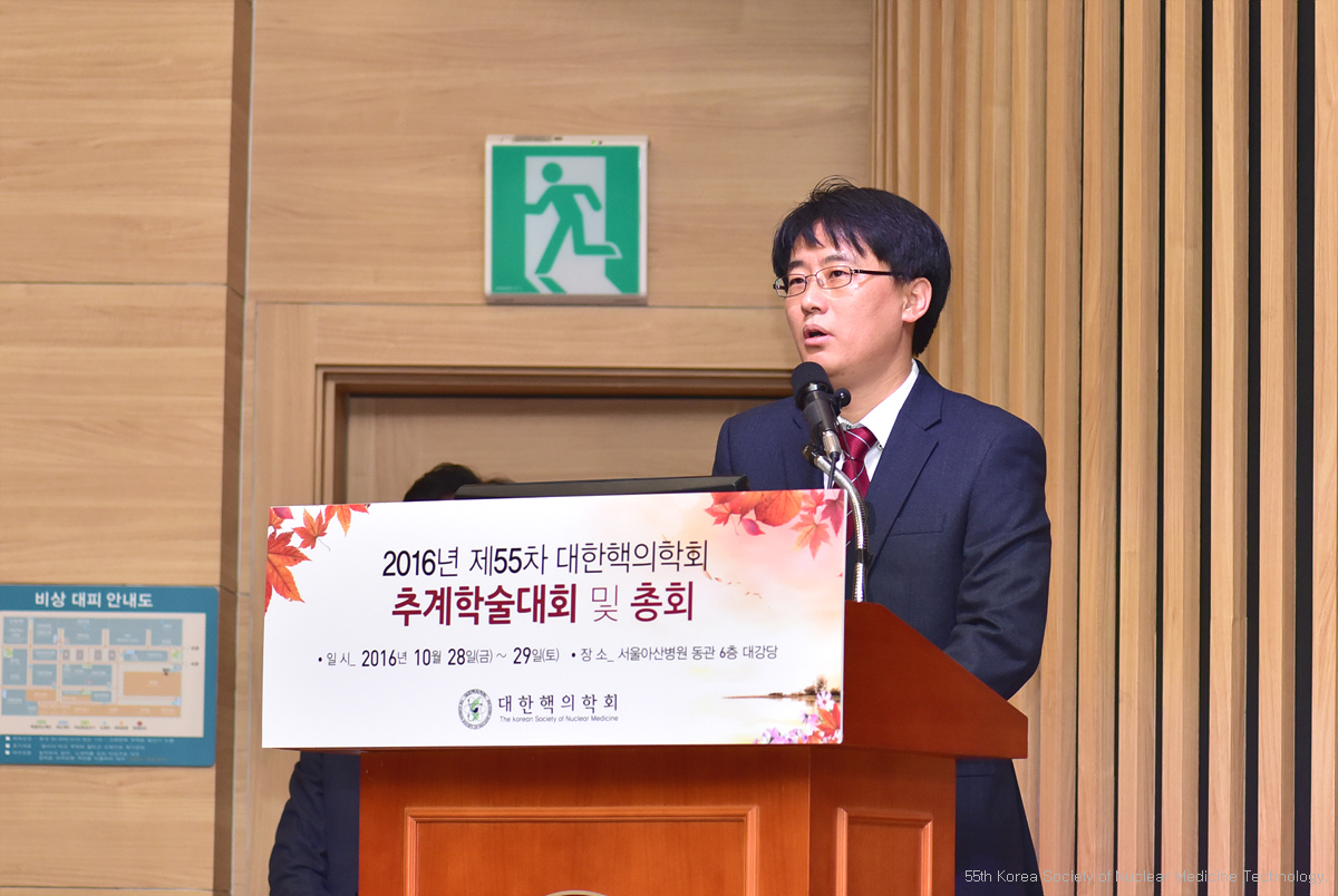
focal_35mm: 105
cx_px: 669
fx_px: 3908
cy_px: 448
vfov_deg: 13.1
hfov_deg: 19.4
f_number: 4
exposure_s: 1/160
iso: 1600
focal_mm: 105
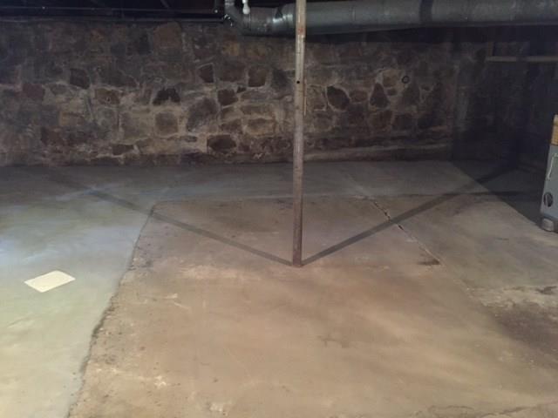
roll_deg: -0.6
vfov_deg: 48.2
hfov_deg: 61.7
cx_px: 279
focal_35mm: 29
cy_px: 209
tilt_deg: -16.9
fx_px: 467
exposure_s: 1/15
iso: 500
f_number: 2.2
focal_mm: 4.15
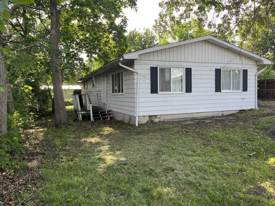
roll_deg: +0.7
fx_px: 207
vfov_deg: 53.1
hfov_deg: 67.3
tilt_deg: -2.8
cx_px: 138
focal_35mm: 26
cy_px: 103
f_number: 1.6
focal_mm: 5.1
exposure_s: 1/467
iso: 50
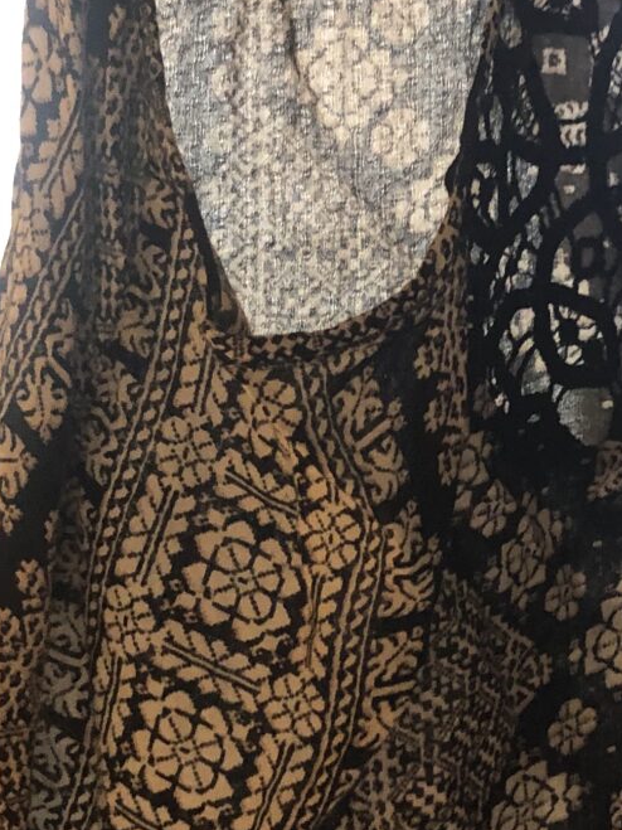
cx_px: 473
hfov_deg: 16.9
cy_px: 471
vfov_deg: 22.5
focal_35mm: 87
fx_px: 2085
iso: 100
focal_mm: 3.99
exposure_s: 1/11
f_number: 1.8
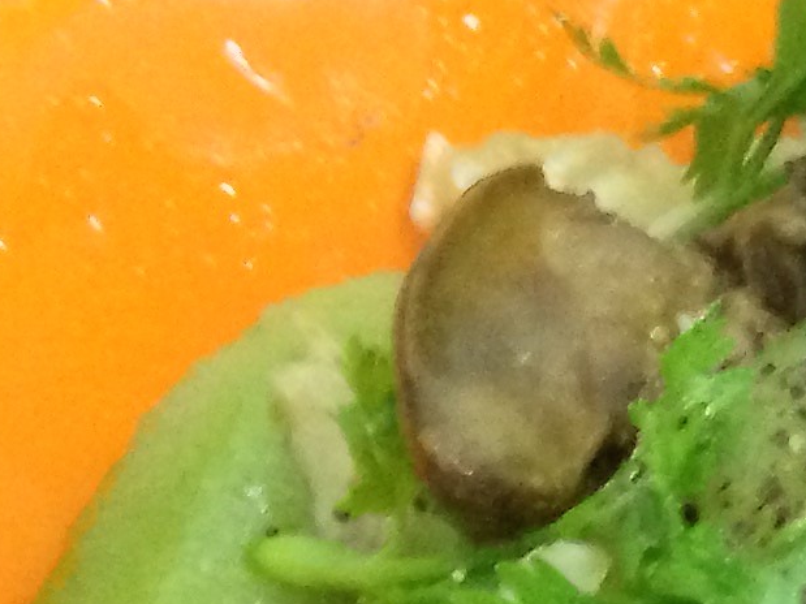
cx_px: 1378
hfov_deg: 10.8
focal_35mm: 174
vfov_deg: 8.1
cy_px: 1235
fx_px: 4051
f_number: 2.4
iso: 400
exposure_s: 1/15
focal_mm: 4.12
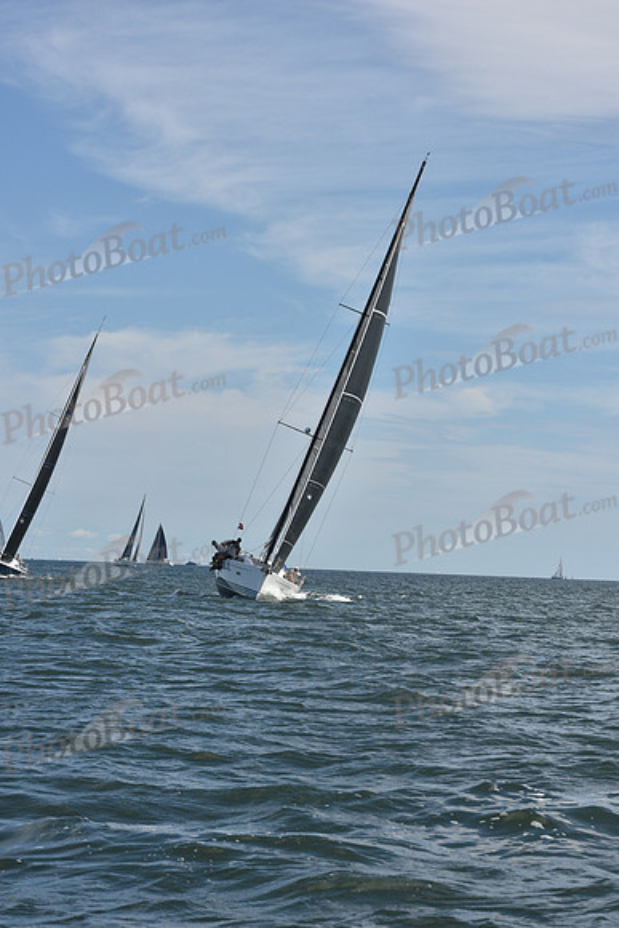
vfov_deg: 22.1
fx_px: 2371
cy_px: 464
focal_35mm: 92
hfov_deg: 14.9
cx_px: 310
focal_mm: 92
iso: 320
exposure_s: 1/1000
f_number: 11
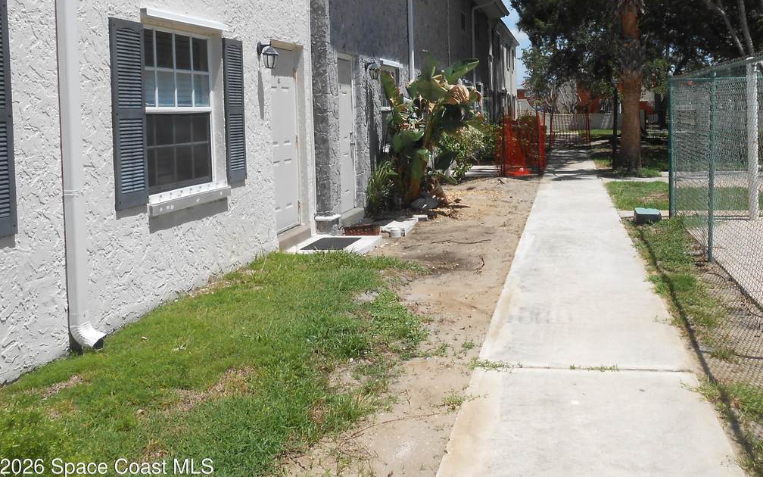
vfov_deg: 35.7
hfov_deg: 54.8
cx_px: 467
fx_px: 728
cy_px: 136
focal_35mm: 35
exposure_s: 1/1250
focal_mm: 4.6
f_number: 3.5
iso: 80
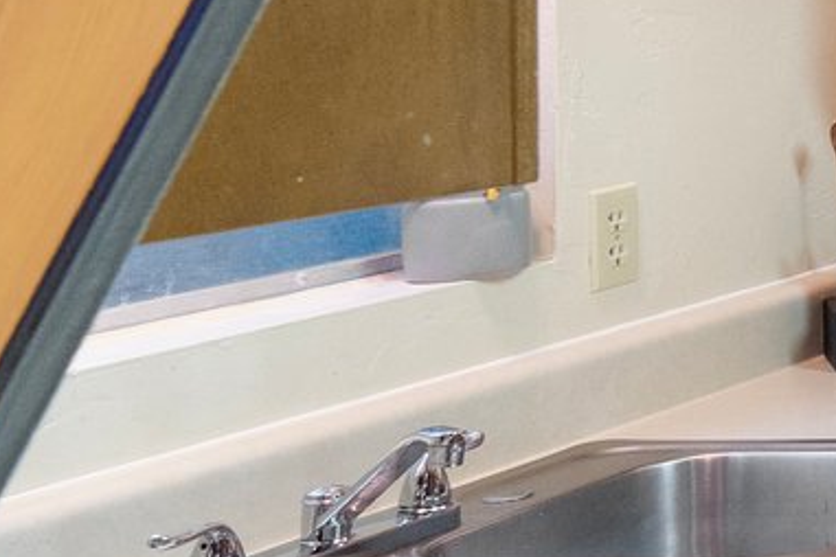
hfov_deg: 13.5
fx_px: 1997
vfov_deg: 15.5
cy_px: -41
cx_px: 2185
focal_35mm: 86
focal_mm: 16
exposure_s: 1/1.67
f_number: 8
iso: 1000
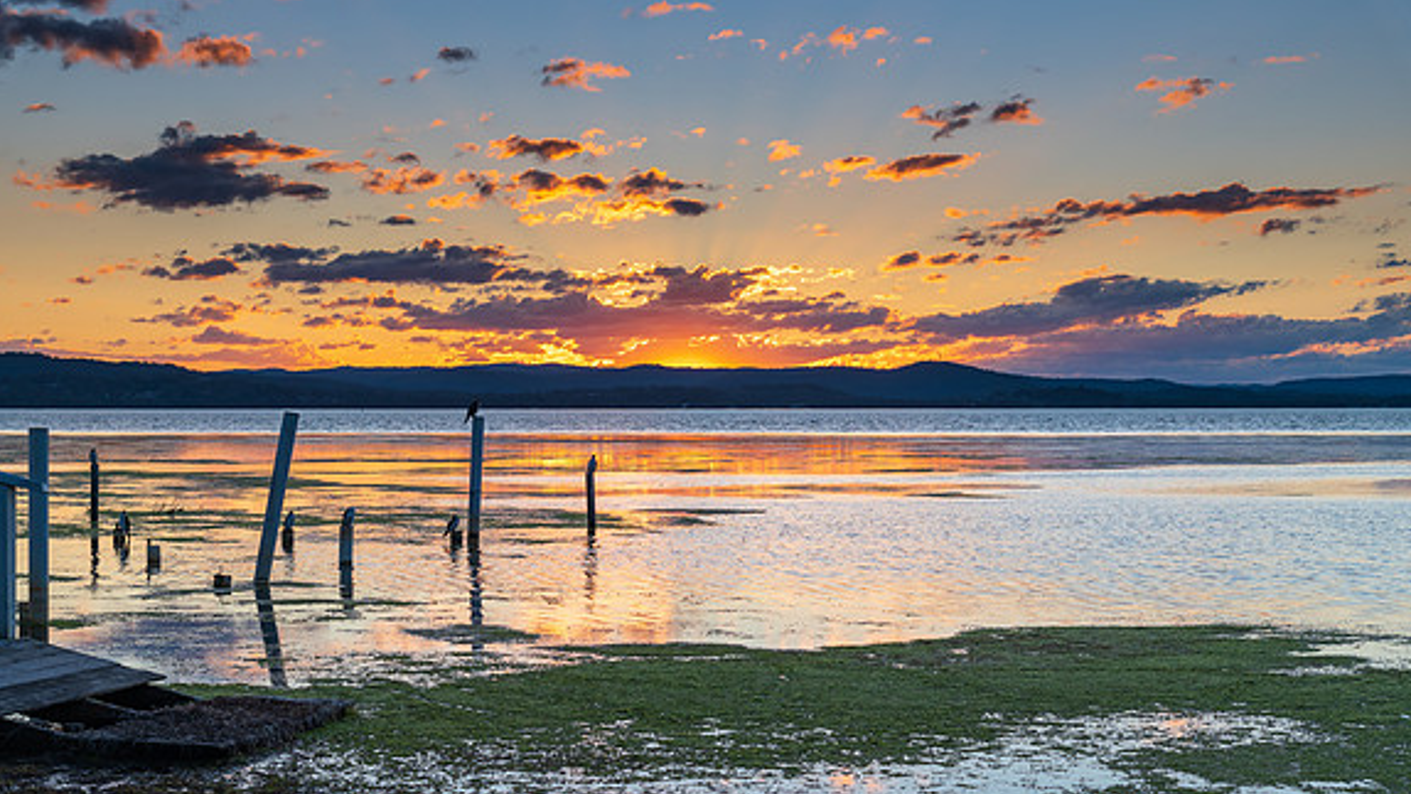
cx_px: 710
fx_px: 2470
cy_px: 456
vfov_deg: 18.3
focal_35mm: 66
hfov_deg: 31.9
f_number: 8
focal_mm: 62
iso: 160
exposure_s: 1/40
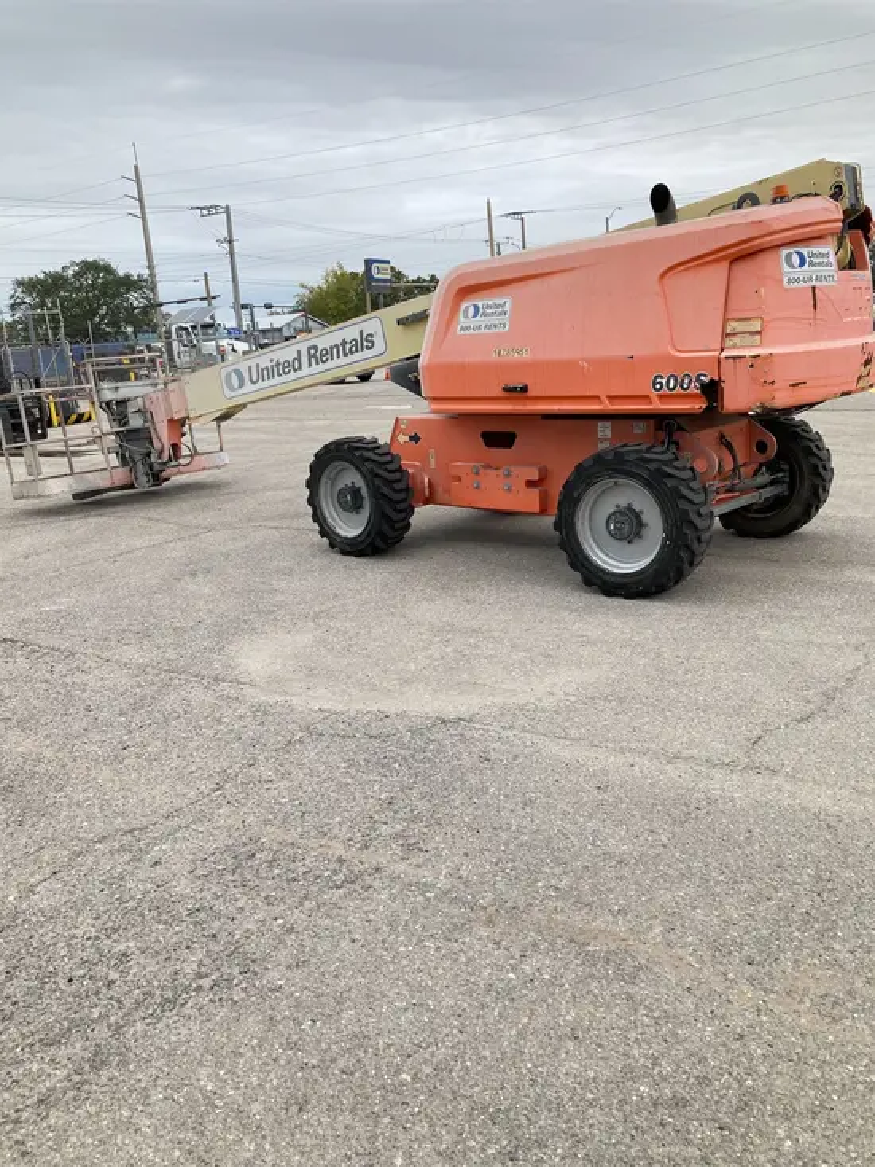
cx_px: 438
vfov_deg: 63.4
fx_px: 943
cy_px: 584
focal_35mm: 28
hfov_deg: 49.8
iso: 20
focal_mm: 3.99
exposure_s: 1/823
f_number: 1.8
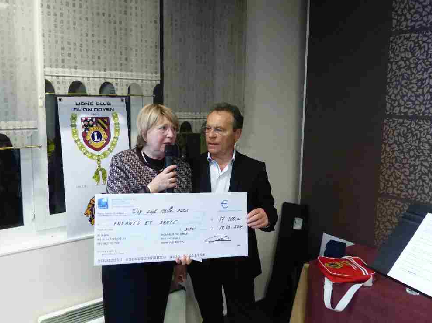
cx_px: 214
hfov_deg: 60.0
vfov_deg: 46.8
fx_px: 374
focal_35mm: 30
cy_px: 157
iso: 800
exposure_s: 1/30
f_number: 2.8
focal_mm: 5
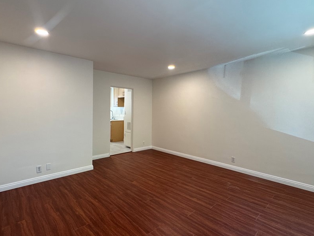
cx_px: 141
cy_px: 112
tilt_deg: -0.5
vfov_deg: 71.5
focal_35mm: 18
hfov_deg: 87.5
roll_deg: -1.0
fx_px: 163
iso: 200
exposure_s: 1/120
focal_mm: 2.22
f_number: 2.2
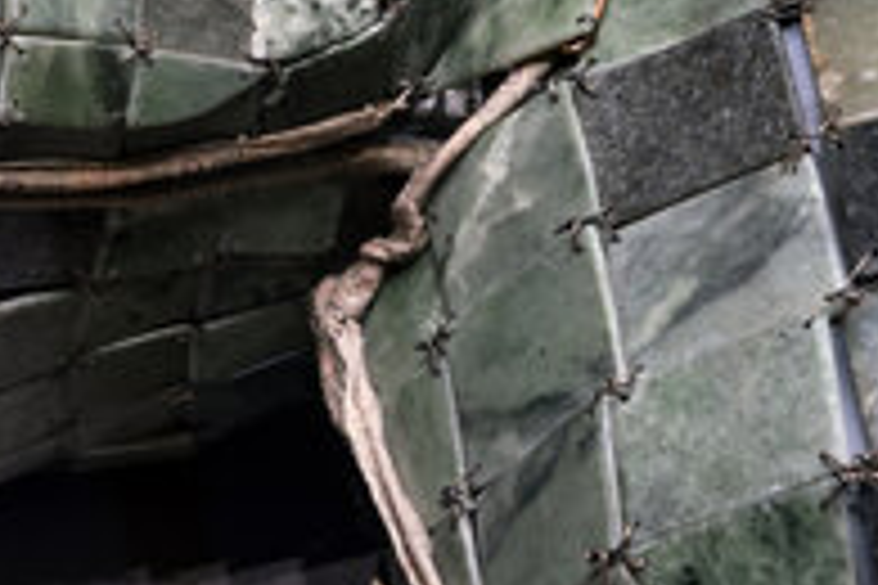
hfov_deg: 12.6
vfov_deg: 8.5
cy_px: -36
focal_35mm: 161
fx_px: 3926
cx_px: -27
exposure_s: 1/13
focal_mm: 58
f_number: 6.3
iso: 640
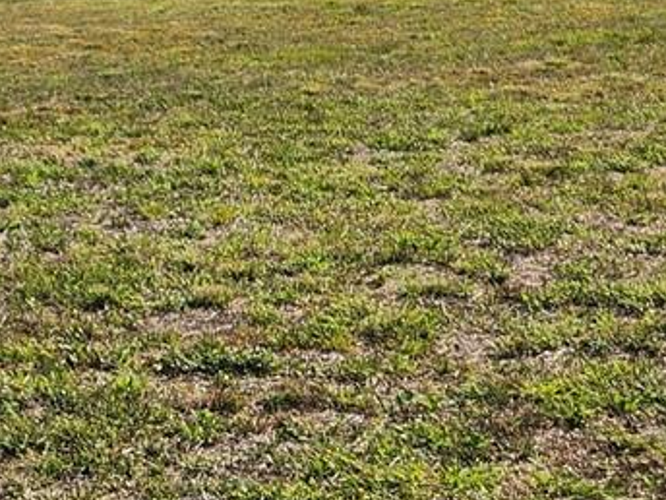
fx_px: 2059
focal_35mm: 107
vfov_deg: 13.7
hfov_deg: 15.4
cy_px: 29
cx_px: -594
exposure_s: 1/2043
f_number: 1.8
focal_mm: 5.4
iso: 20
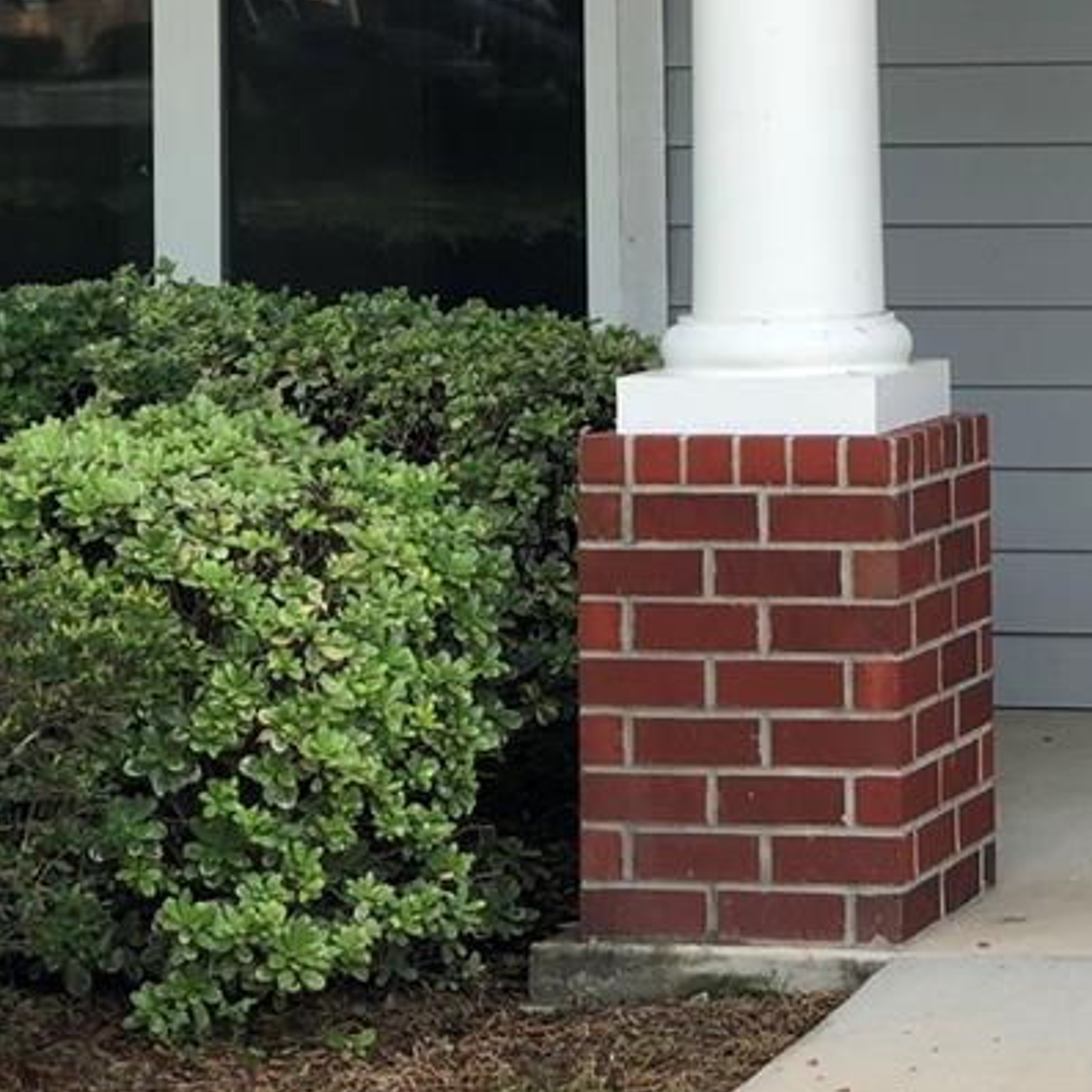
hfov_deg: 12.4
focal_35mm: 139
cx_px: 1186
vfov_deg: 12.4
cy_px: -88
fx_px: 4961
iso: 16
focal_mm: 6
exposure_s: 1/292
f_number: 2.4
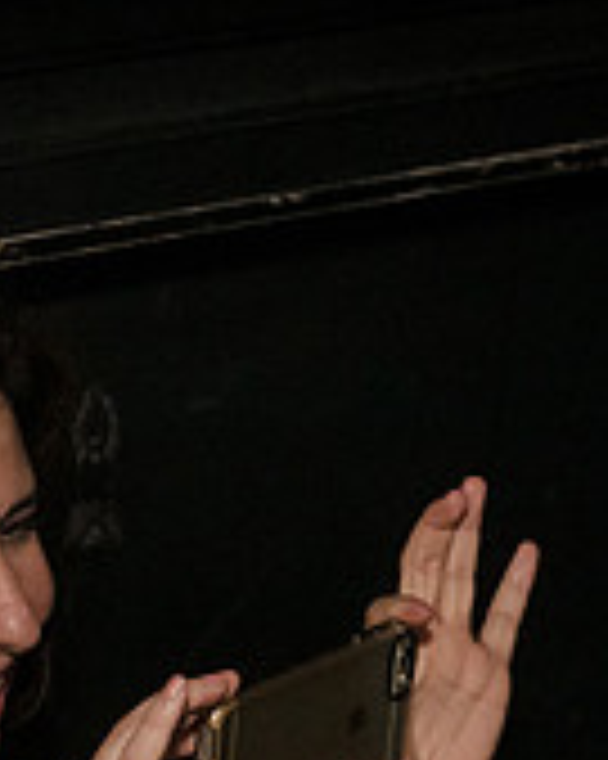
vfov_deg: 9.5
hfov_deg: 7.7
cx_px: -6
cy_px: 962
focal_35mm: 201
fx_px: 4525
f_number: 3.5
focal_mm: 55
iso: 2000
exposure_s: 1/250
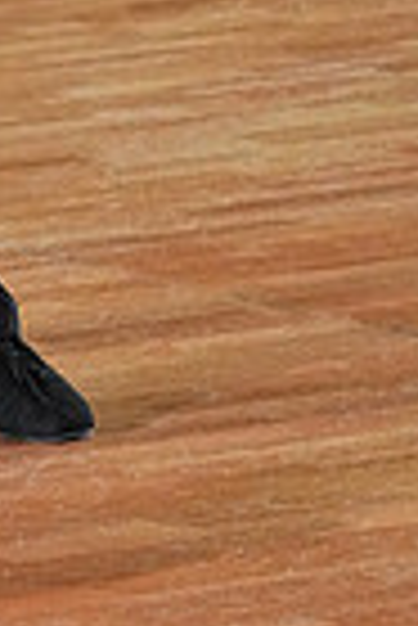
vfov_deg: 4.2
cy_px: -428
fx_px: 8530
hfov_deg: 2.8
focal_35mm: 491
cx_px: -434
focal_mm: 118
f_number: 5.6
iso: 8000
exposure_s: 1/400
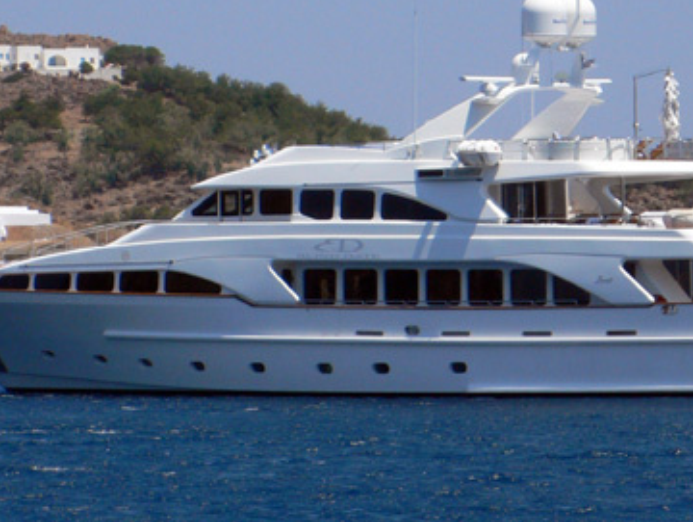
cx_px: 472
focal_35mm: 283
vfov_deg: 5.3
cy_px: 215
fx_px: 5673
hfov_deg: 7.0
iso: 100
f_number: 4.9
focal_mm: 25.2
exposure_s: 1/1000
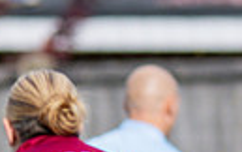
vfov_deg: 0.4
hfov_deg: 0.7
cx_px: -344
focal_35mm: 3051
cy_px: 335
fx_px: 20149
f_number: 2.8
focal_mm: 300
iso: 125
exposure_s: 1/1600
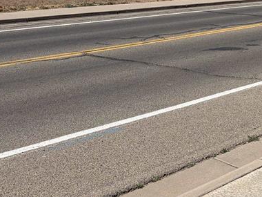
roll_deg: -1.0
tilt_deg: -0.4
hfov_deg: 26.1
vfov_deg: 20.0
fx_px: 530
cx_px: 270
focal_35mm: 70
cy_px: -27
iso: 50
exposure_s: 1/6993
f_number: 1.6
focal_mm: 5.96
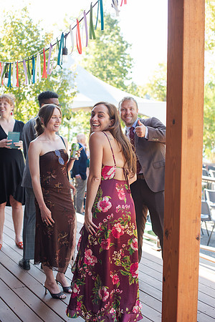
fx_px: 448
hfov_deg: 27.0
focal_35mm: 50
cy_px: 161
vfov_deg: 39.6
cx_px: 108
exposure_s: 1/400
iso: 560
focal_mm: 50
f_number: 3.5
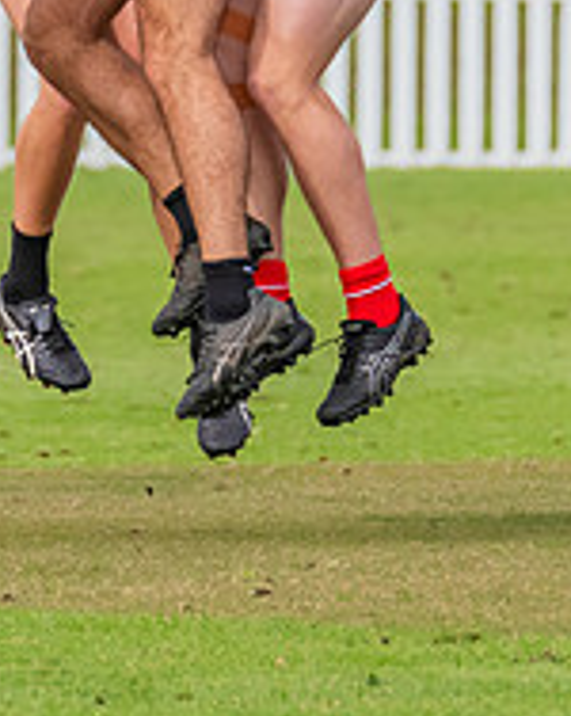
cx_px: 212
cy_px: -118
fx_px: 40286
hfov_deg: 0.8
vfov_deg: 1.0
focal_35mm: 1904
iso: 800
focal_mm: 420
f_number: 8
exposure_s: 1/1600
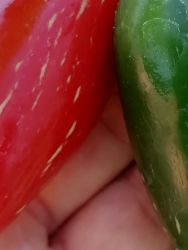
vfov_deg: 23.2
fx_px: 608
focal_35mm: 84
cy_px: 81
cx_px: 141
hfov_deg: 17.5
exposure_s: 1/177
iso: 50
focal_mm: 3.21
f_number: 2.2
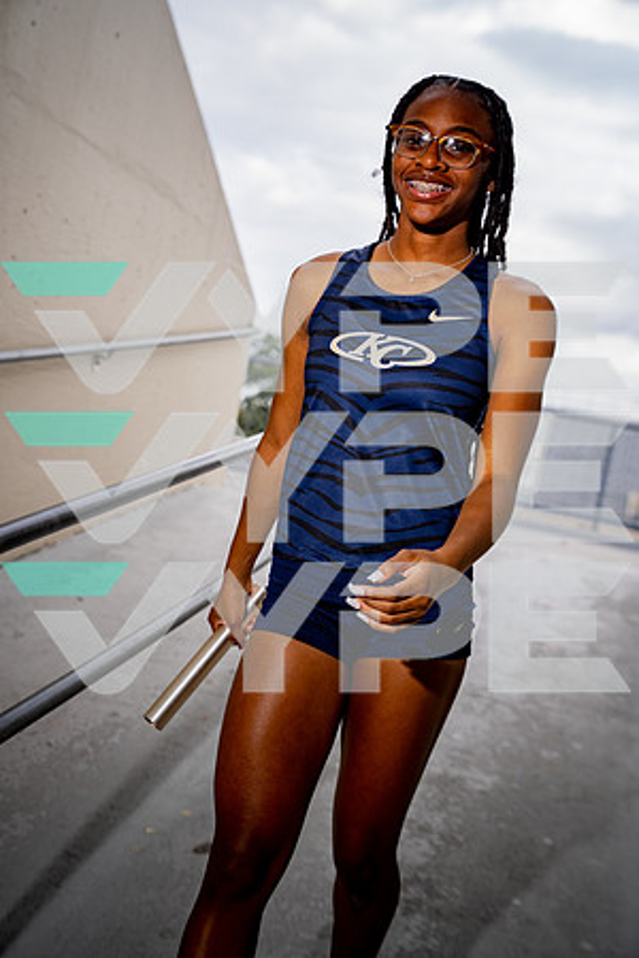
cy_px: 479
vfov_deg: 36.2
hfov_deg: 24.6
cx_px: 320
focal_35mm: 55
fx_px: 1464
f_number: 4.5
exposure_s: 1/250
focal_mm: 55
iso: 200
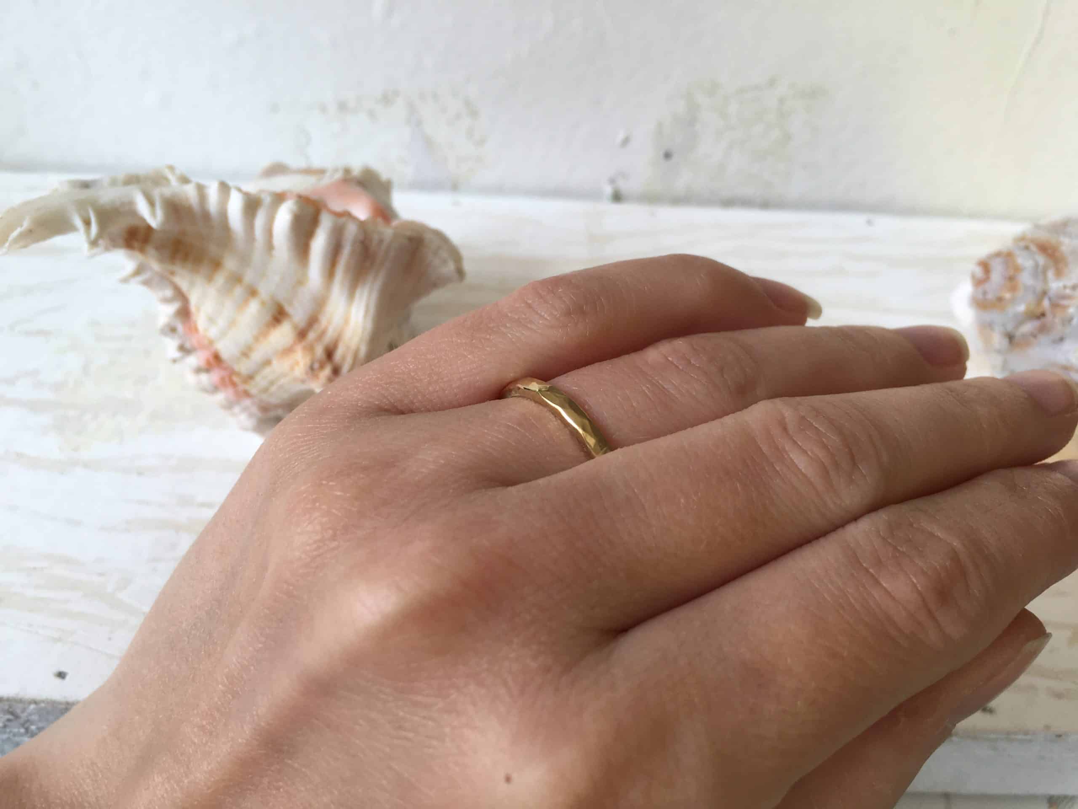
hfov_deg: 61.7
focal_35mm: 29
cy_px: 404
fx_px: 903
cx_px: 539
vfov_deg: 48.2
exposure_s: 1/50
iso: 32
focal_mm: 4.15
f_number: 2.2
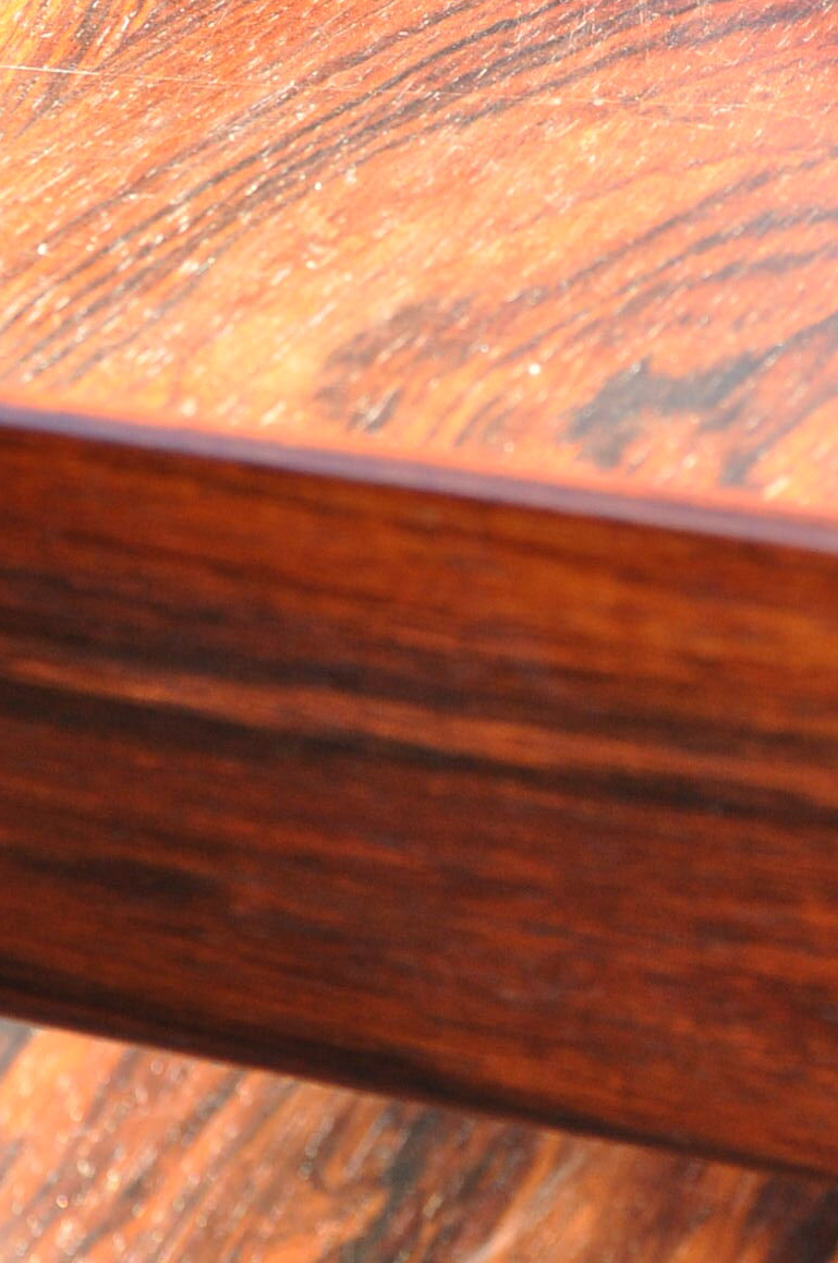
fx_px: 3501
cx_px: 949
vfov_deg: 20.4
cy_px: 478
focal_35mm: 100
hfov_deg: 13.4
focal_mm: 18
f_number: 3.5
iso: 500
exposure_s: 1/200
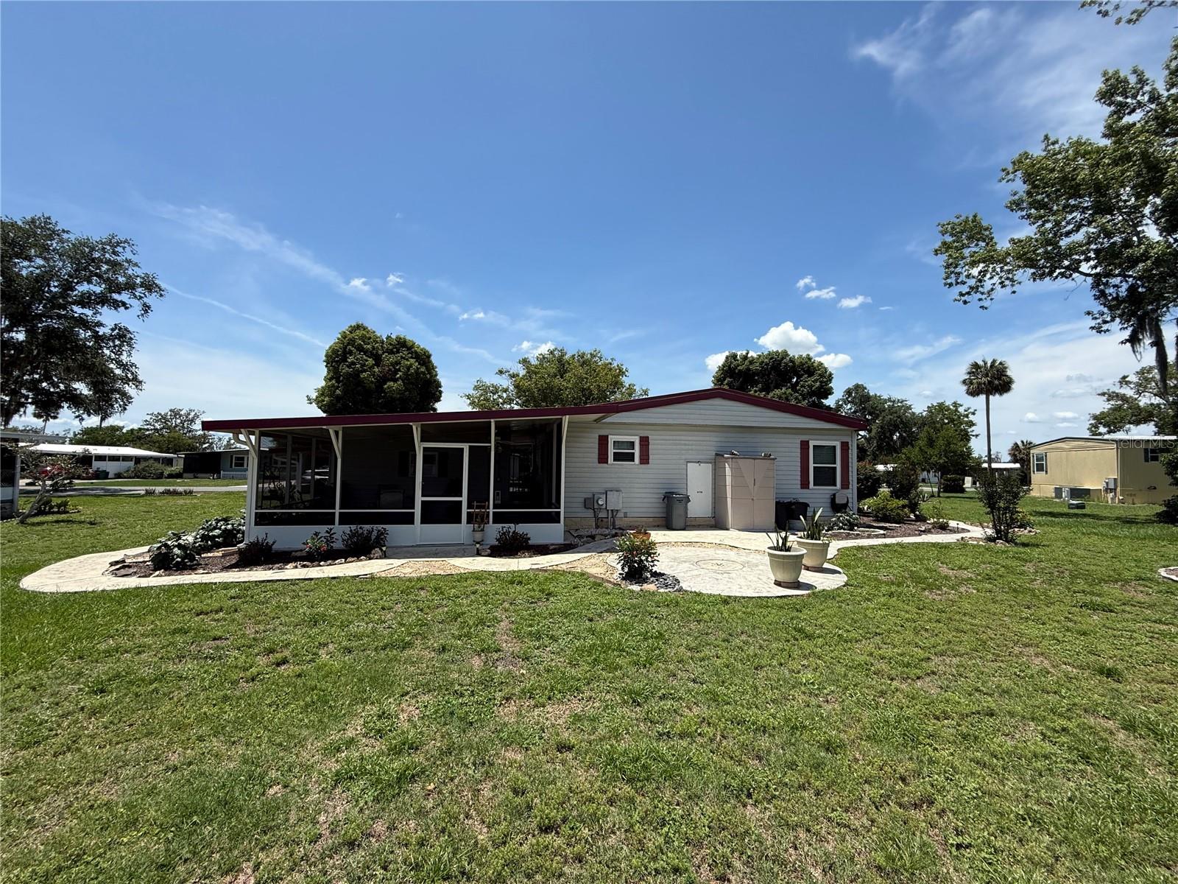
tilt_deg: +3.8
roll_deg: -0.6
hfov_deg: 102.1
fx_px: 476
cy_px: 442
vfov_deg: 85.7
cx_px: 589
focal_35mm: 14
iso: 50
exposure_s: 1/2237
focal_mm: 2.22
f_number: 2.2
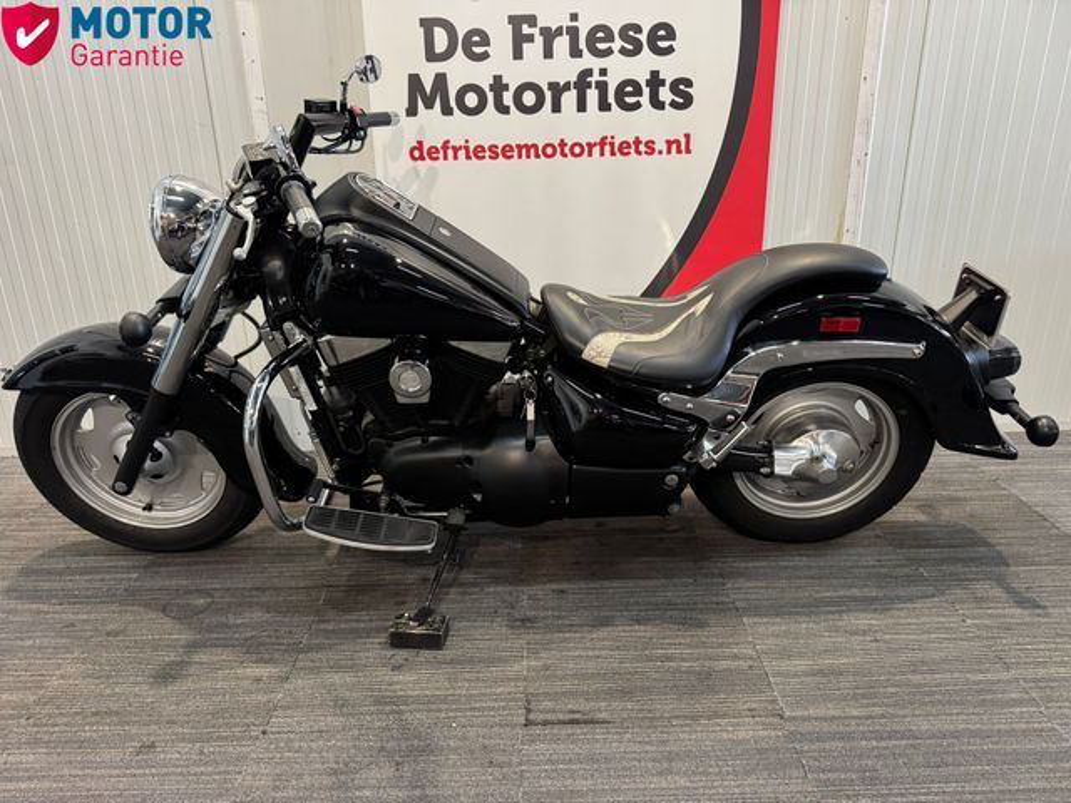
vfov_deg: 56.8
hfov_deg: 71.6
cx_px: 536
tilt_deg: -20.0
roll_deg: +1.0
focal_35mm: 24
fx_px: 743
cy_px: 402
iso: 320
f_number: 1.78
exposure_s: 1/50
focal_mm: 6.76
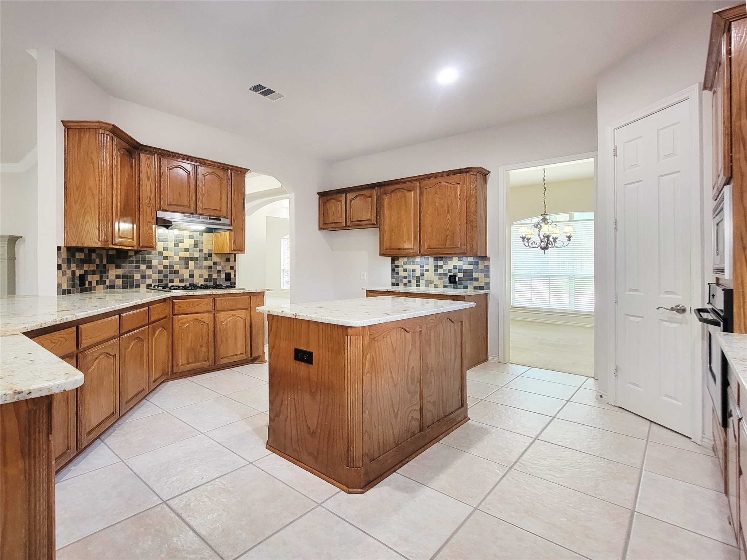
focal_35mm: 13
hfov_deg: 106.2
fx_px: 281
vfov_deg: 89.9
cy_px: 280
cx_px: 374
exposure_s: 1/60
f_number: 2.2
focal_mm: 2.2
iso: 400
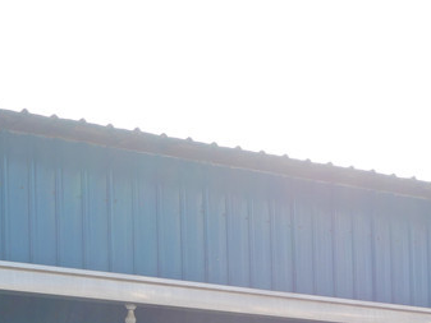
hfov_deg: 22.0
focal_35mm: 89
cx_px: 244
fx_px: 1109
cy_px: 474
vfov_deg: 15.4
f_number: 4
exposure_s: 1/640
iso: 200
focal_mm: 15
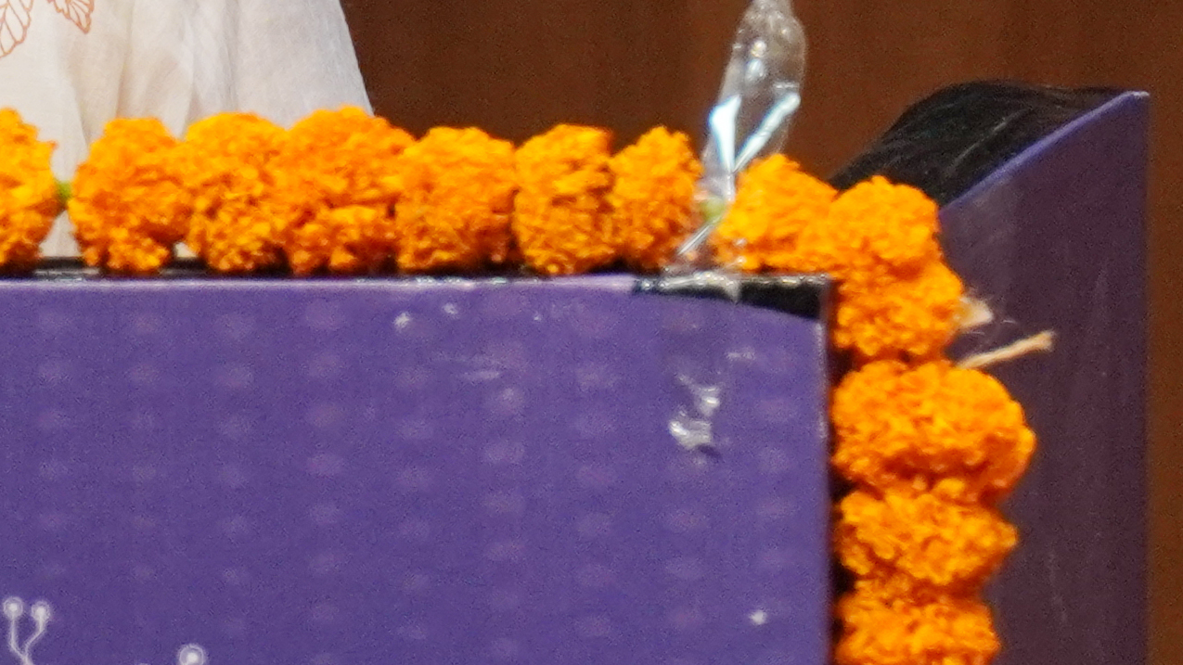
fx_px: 31318
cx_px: -283
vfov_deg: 1.2
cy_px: 282
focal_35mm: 998
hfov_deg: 2.2
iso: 1250
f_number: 5.6
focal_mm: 135
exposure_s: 1/125
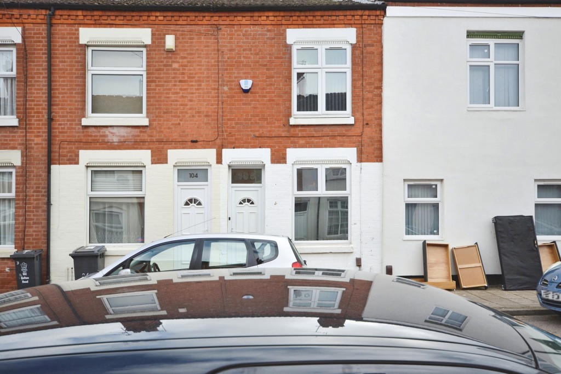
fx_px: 468
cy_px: 187
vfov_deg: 43.6
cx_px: 280
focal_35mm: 30
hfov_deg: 61.9
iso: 100
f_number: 6.3
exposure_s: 1/160
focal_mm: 20
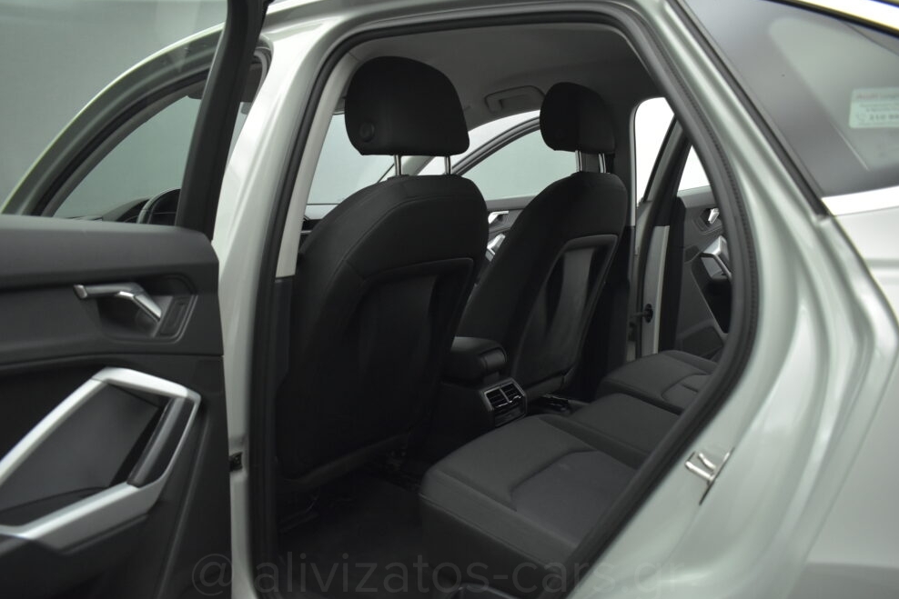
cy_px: 309
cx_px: 437
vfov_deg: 46.4
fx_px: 699
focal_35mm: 28
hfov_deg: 65.5
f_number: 3.5
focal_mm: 18
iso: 1600
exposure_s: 1/125
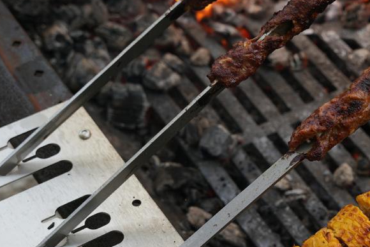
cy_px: 147
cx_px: 388
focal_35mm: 130
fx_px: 1336
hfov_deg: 15.4
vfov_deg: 10.6
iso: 100
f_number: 3.5
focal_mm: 39.3
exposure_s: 1/160
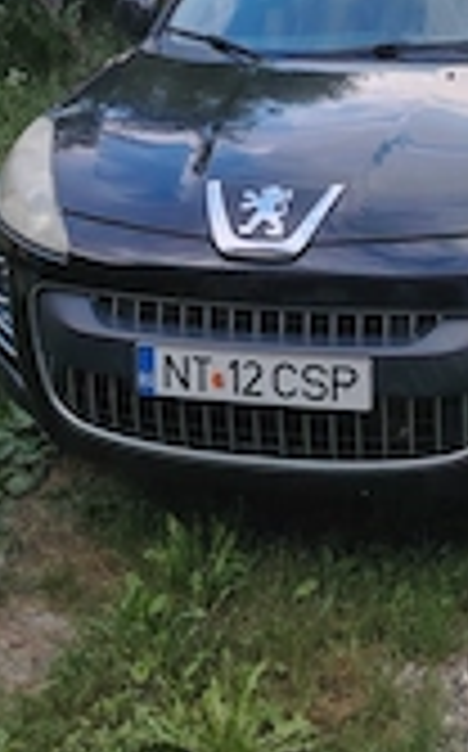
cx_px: 356
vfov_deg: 31.6
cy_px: 45
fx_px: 1248
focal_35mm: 61
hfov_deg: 21.0
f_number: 1.75
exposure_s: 1/297
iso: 100
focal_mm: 5.25
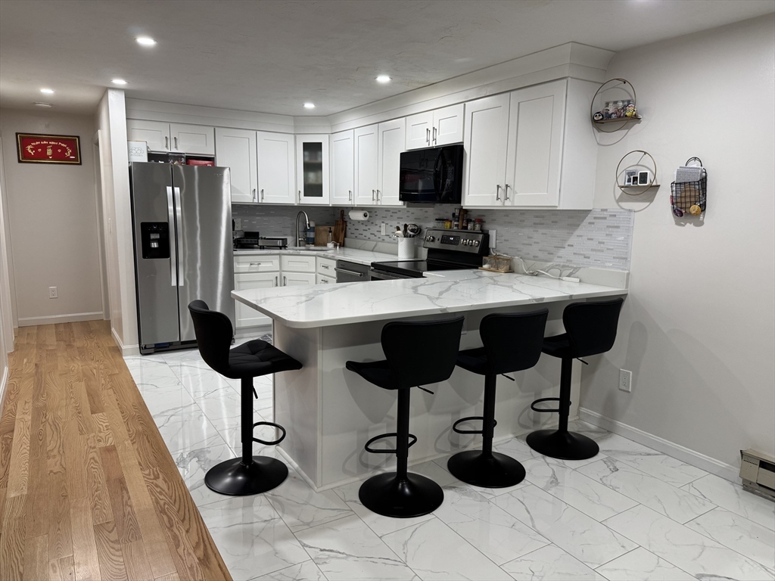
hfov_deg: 71.6
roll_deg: -0.7
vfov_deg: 56.8
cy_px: 290
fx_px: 537
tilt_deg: -9.6
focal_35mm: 24
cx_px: 388
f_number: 1.78
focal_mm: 6.76
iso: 125
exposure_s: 1/60
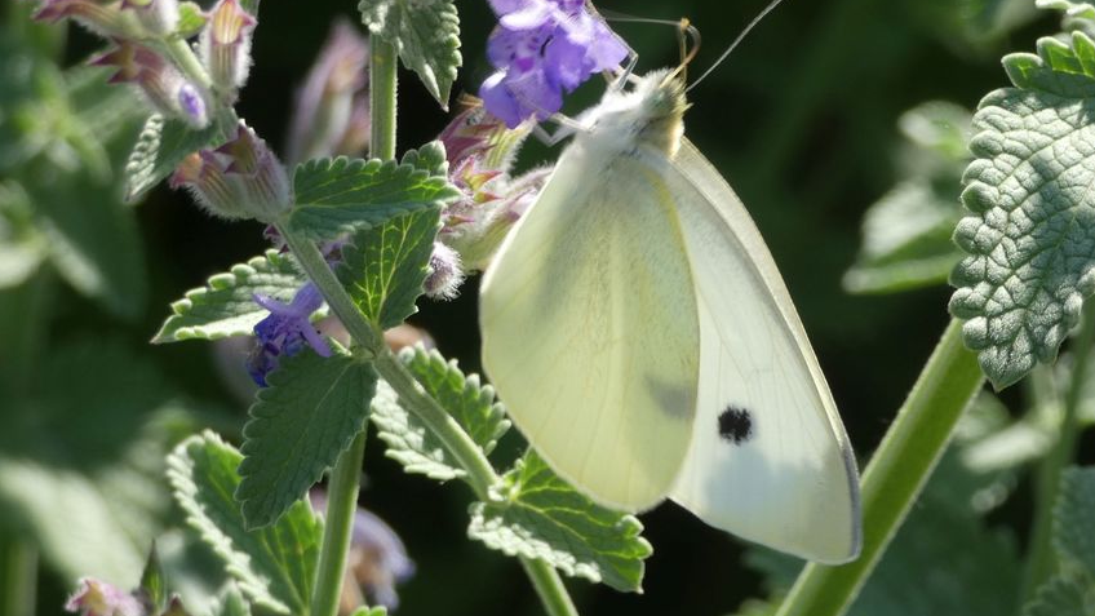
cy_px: 232
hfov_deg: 12.5
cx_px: 549
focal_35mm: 172
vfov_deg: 7.1
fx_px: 4994
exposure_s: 1/100
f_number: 5.4
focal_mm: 28.1
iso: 80
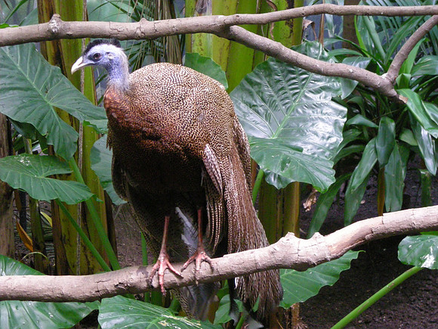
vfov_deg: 14.1
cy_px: 164
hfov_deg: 18.7
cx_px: 219
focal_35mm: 105
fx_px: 1329
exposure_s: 1/8.6
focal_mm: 17.1
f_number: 4.7
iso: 400
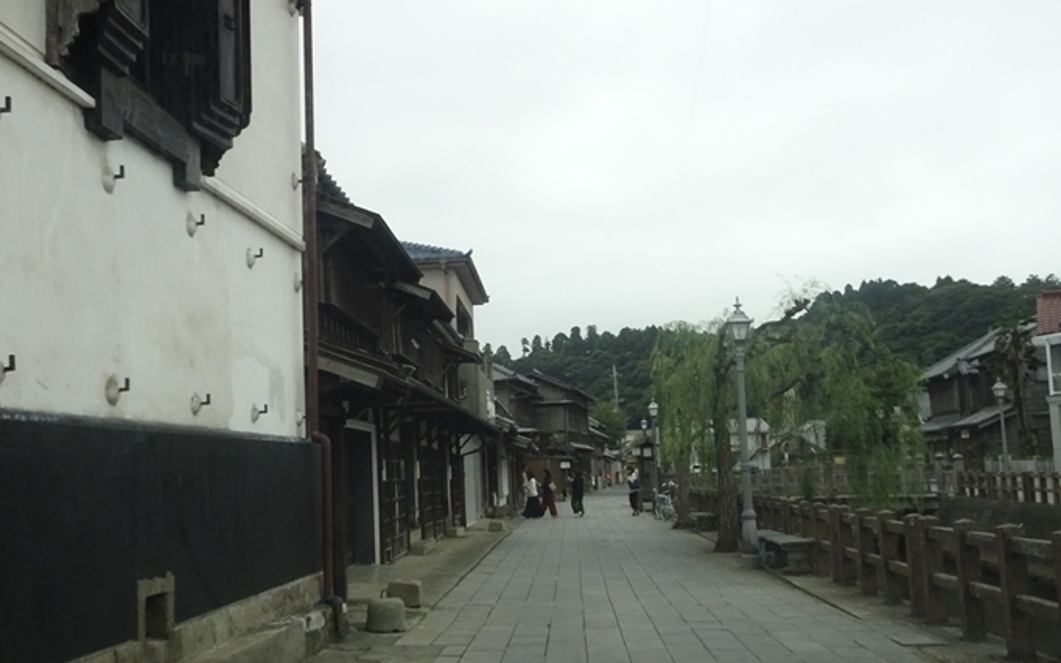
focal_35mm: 37
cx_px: 518
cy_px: 362
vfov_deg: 34.4
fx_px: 1070
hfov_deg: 52.8
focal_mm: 5.79
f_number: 4
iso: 500
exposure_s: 1/250
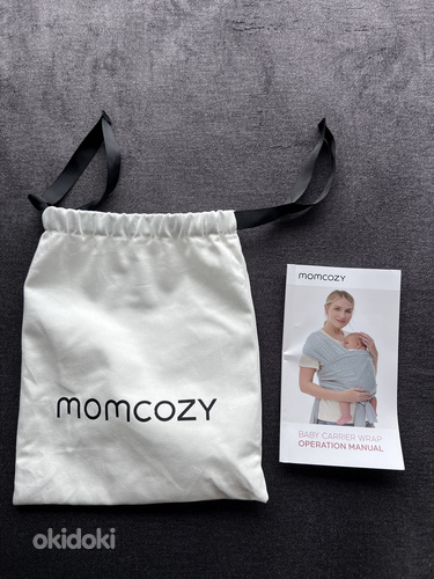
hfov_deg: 53.1
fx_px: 435
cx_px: 217
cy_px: 290
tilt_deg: -80.9
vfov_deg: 67.3
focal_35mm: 26
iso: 100
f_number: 1.5
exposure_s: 1/121
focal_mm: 5.7
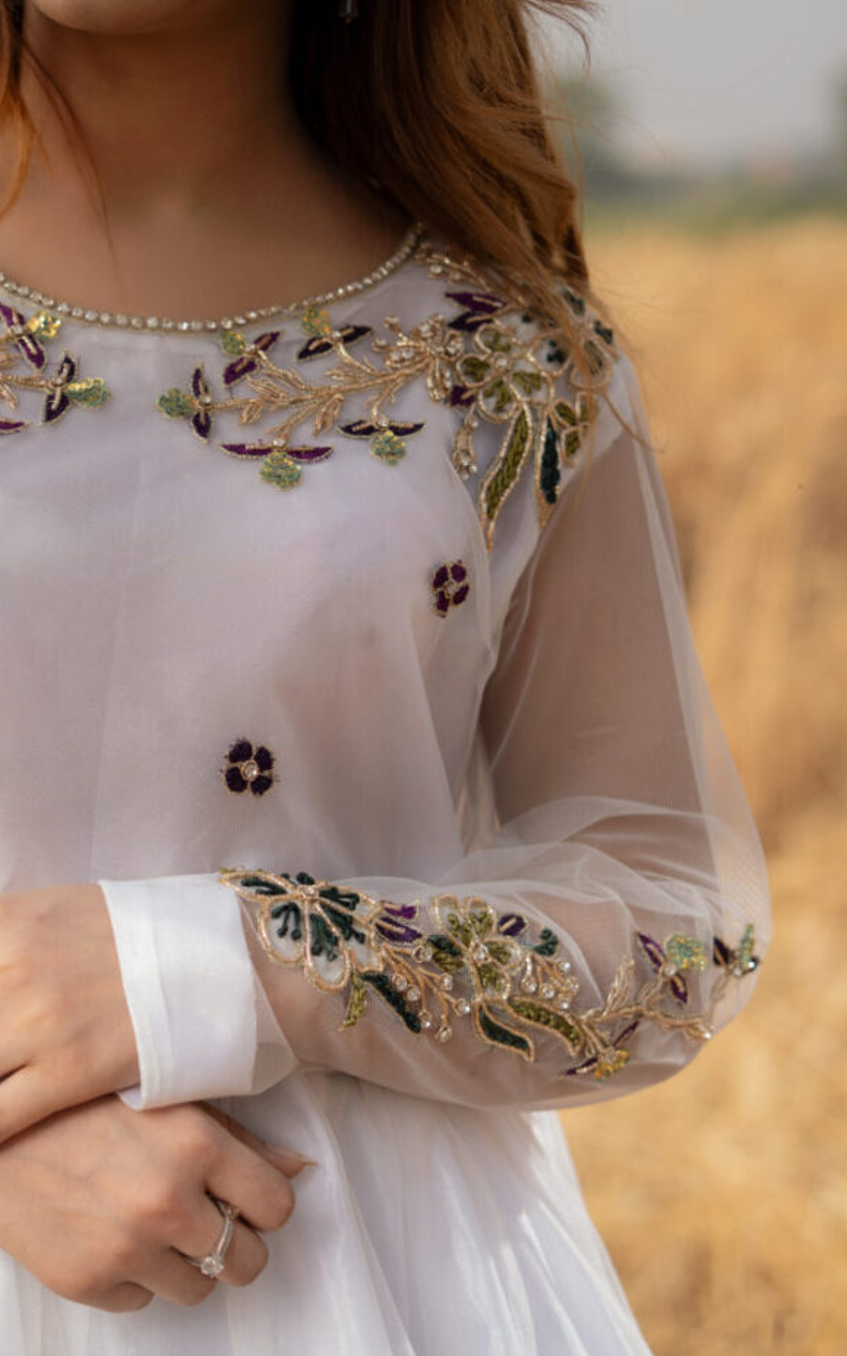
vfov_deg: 26.8
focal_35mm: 77
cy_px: 674
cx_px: 70
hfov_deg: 16.7
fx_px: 2845
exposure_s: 1/400
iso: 64
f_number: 2.8
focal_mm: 50
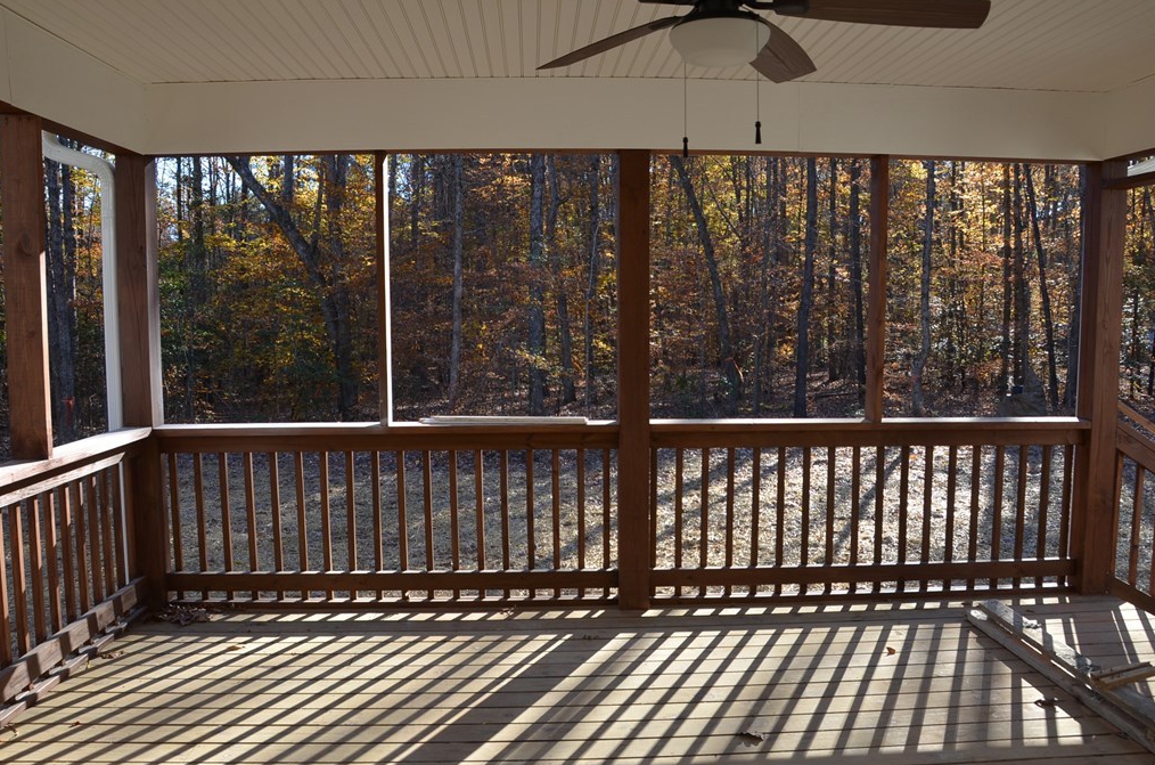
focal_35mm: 29
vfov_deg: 44.8
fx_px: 928
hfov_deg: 63.8
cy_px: 386
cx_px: 599
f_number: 7.1
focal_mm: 18
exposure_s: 1/200
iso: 200
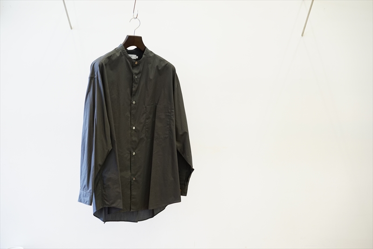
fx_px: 570
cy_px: 124
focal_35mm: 55
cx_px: 186
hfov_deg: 36.3
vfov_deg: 24.6
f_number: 4
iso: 640
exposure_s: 1/60
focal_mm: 55
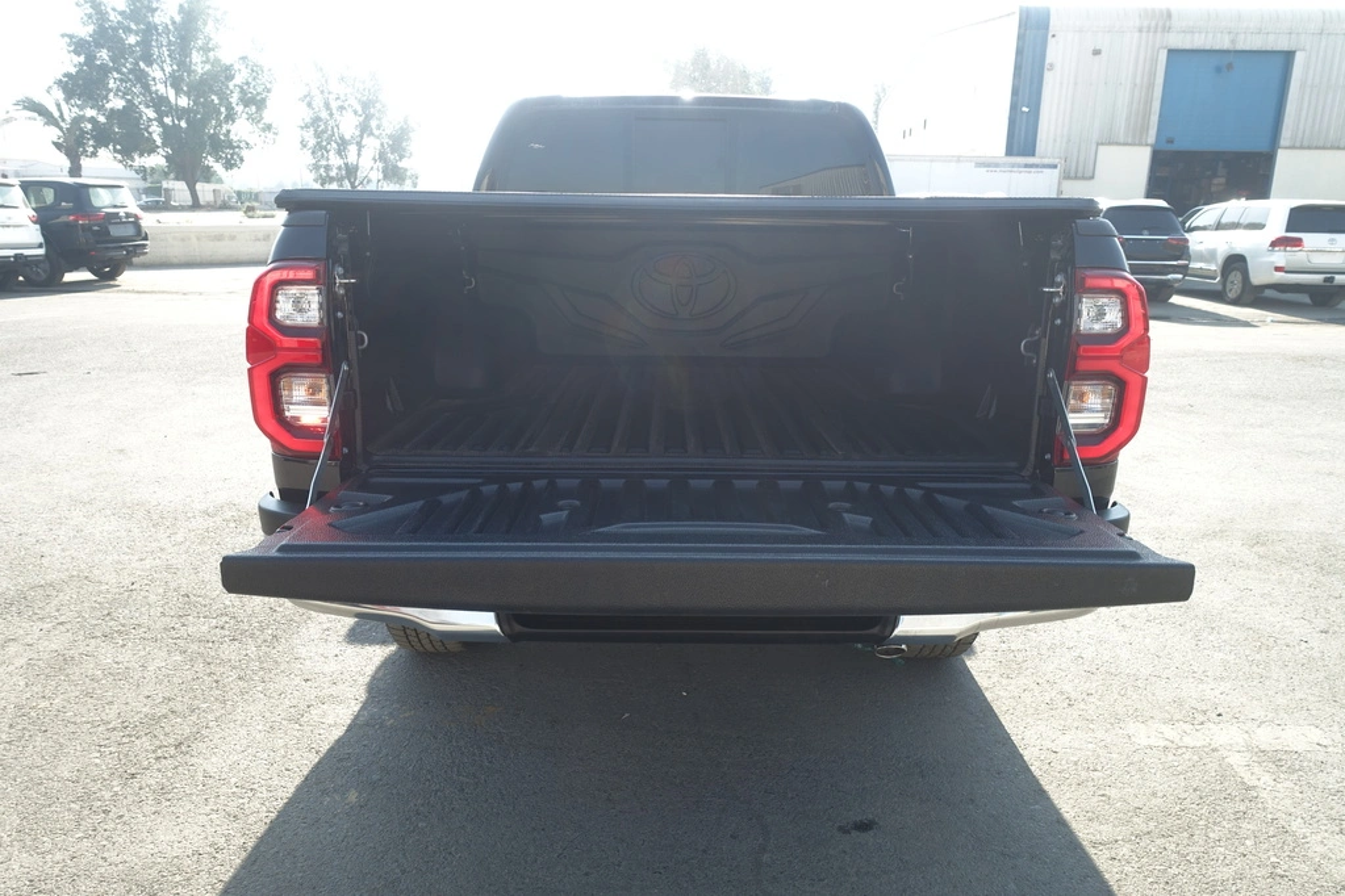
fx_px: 897
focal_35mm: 24
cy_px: 448
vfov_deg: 53.1
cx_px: 672
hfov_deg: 73.7
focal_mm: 8.8
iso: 125
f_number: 4
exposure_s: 1/160
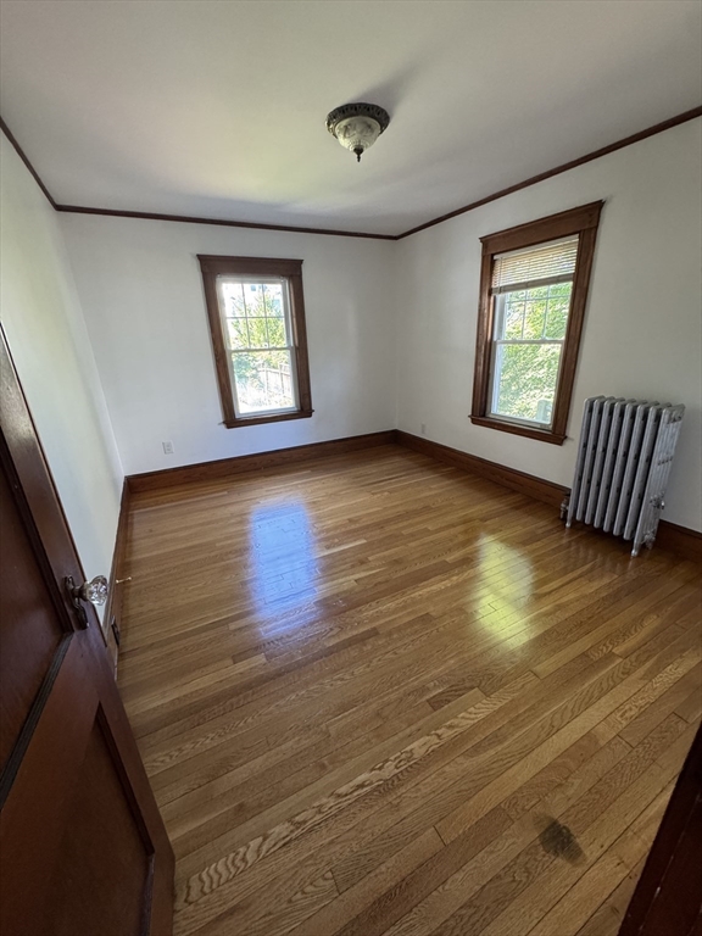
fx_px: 379
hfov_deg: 85.7
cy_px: 468
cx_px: 351
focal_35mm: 14
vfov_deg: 102.1
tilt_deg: -20.7
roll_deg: +3.1
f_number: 2.2
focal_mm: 2.22
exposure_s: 1/68
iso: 320
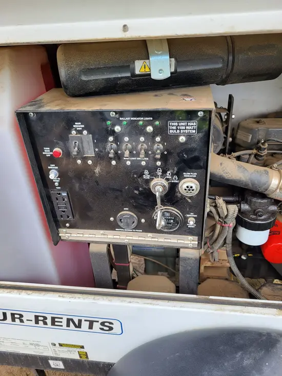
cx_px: 141
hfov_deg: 53.1
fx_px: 282
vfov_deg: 67.3
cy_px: 188
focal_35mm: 26
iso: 40
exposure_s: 1/219
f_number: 1.8
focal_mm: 5.4
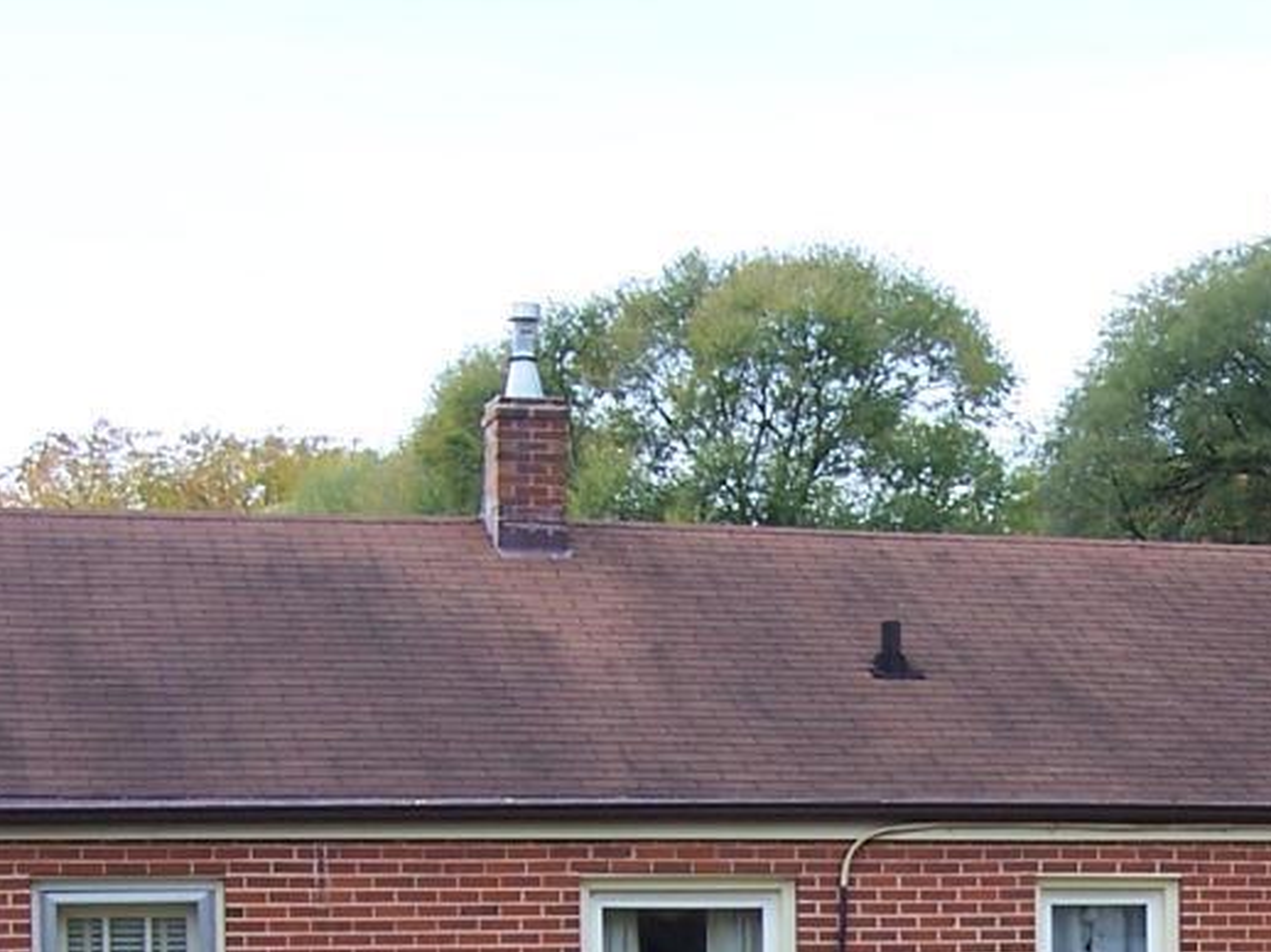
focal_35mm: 89
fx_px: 3266
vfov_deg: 15.9
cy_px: 1173
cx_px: 1050
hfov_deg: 21.7
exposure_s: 1/250
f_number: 3
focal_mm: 6
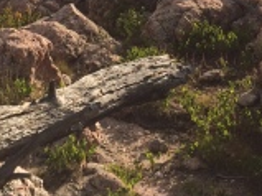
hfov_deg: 16.8
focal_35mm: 117
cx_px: 135
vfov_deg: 11.7
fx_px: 885
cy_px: -150
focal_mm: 4.15
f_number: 2.2
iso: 32
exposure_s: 1/2564
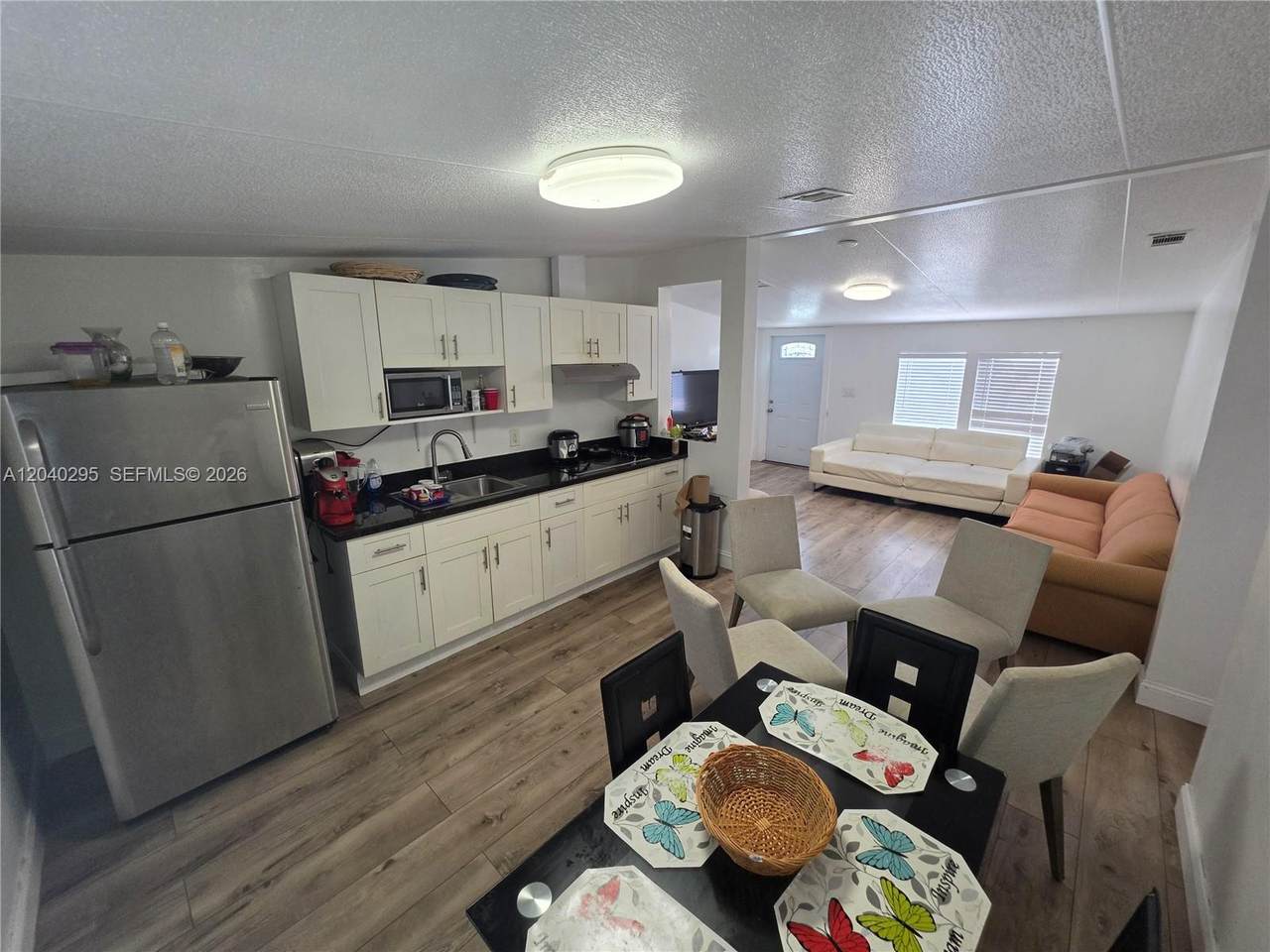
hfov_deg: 106.2
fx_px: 477
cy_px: 476
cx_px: 635
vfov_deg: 89.9
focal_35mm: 13
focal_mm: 2.2
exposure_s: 1/120
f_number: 1.9
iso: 200
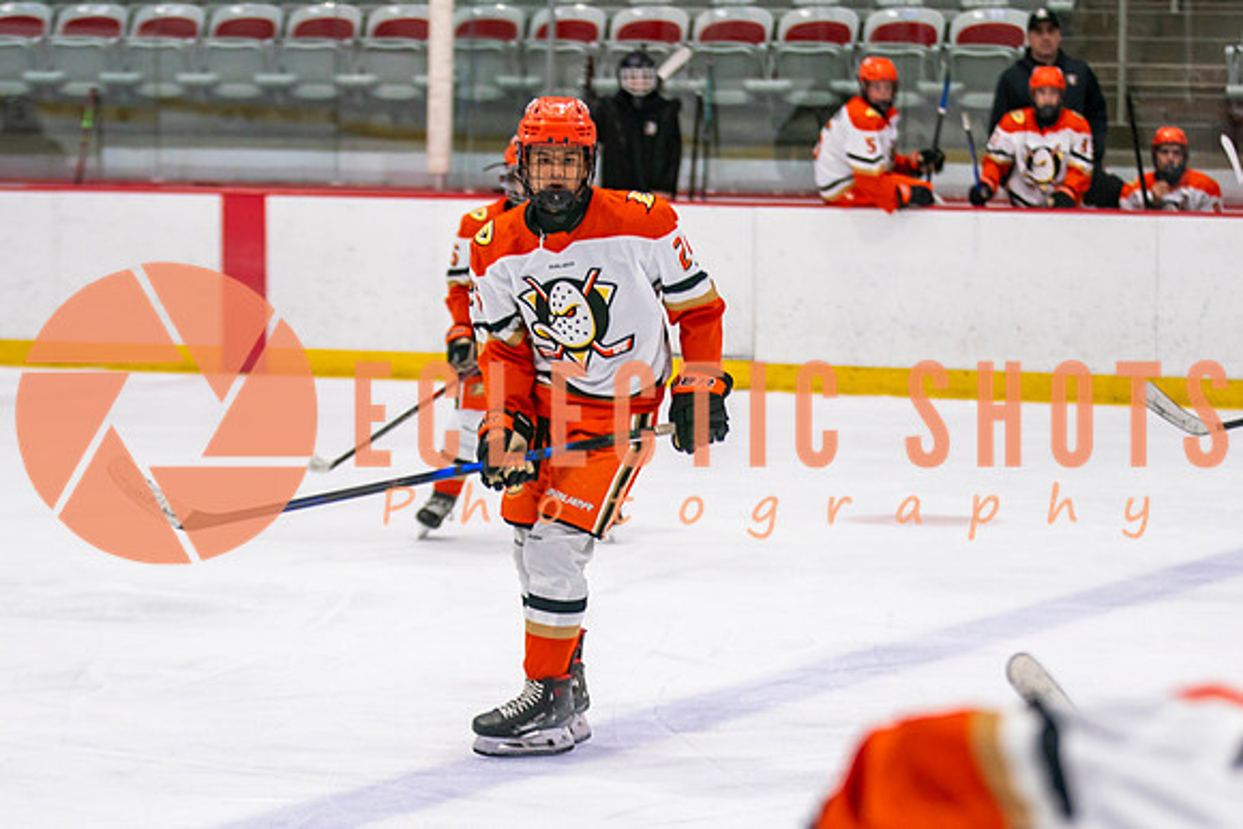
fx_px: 5672
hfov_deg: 12.5
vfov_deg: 8.4
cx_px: 622
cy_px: 623
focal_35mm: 164
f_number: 2.8
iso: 800
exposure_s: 1/640
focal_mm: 105
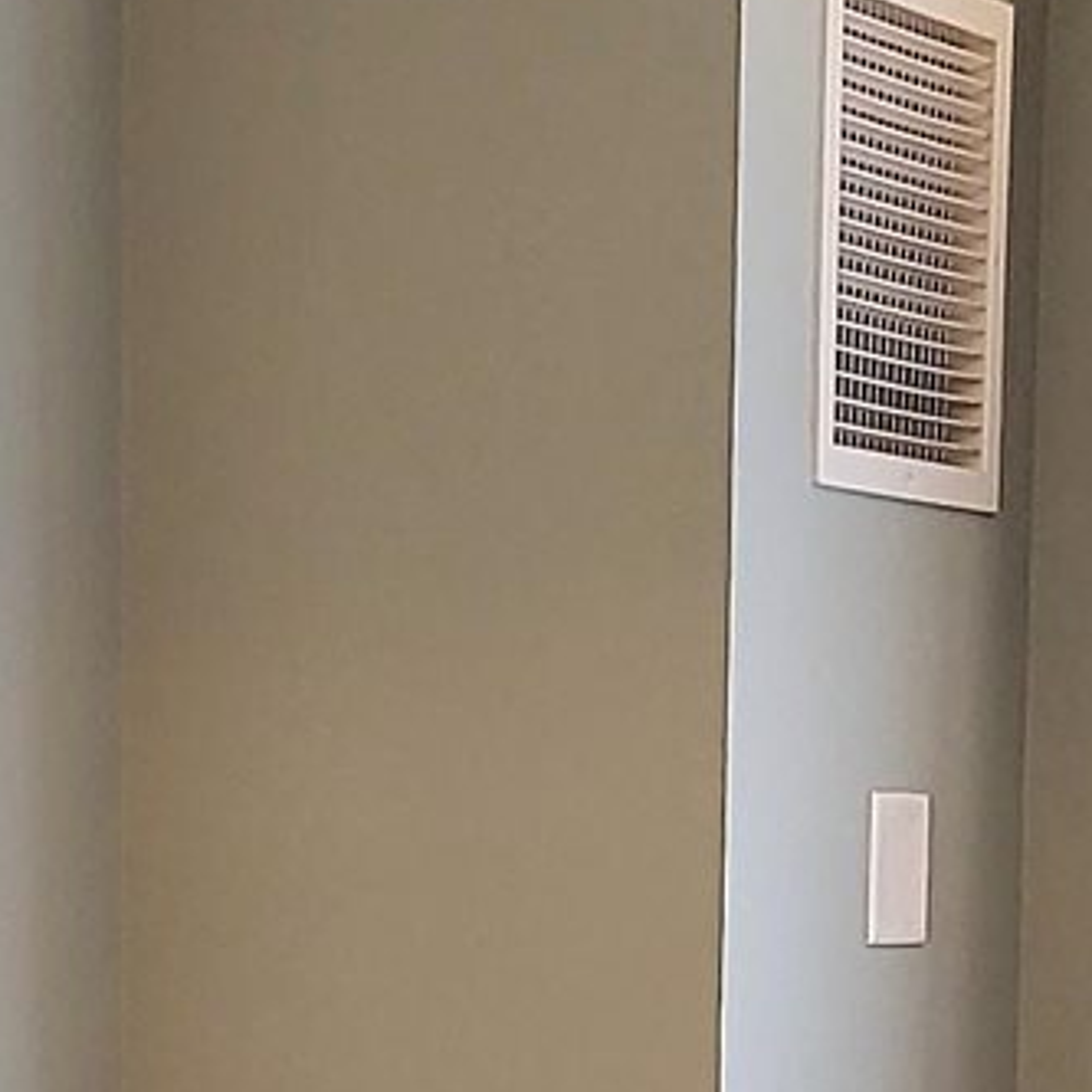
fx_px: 5675
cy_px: 1840
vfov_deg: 10.5
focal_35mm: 159
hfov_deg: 10.9
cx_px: -36
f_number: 1.8
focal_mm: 5.4
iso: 200
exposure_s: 1/40
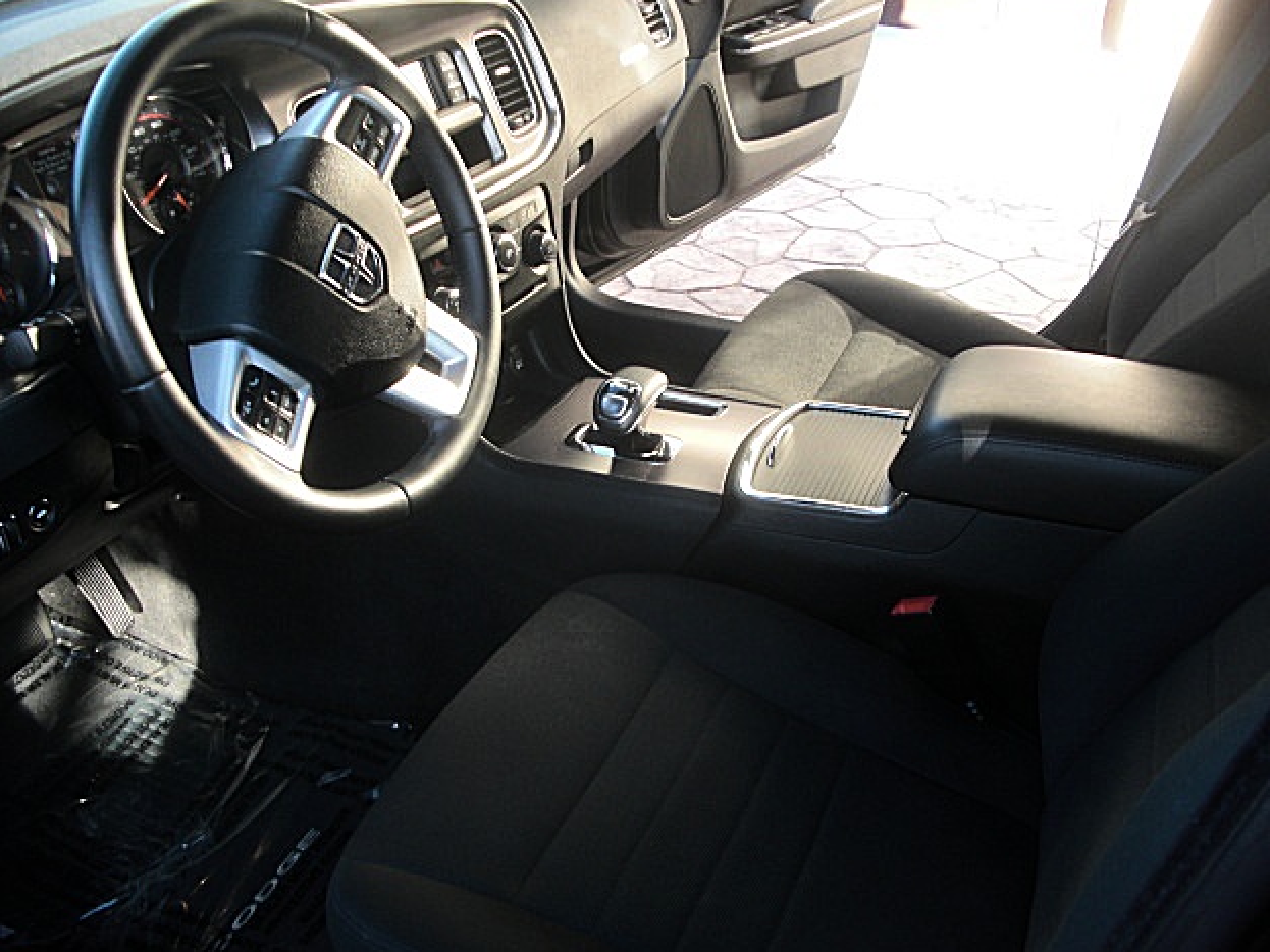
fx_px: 1357
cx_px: 650
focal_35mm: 37
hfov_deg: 50.1
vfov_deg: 38.7
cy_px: 469
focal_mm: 6.3
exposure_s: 1/60
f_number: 2.8
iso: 100
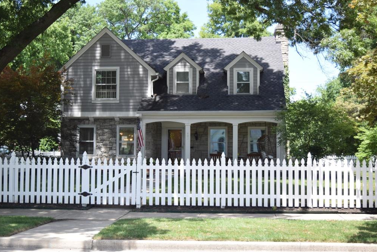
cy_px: 124
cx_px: 188
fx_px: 544
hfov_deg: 38.2
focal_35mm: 52
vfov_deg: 26.0
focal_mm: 34
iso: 400
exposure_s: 1/800
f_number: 4.5
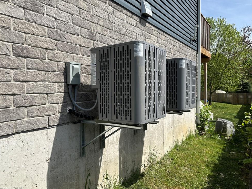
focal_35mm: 25
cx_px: 124
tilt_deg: -0.9
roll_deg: +0.6
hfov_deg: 69.4
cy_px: 92
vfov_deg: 54.9
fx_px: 182
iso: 80
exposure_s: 1/4762
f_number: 1.78
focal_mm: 6.86
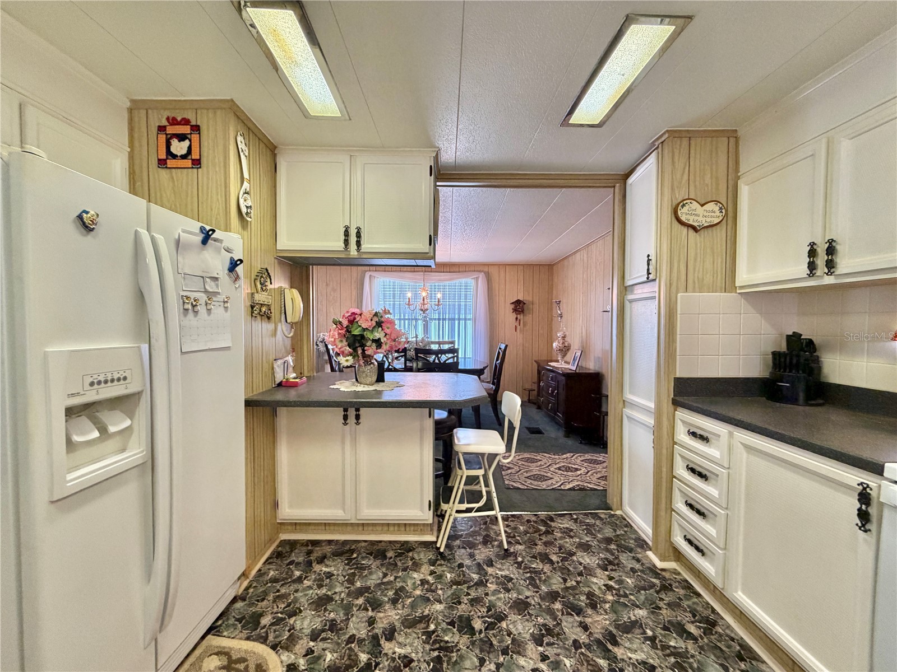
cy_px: 336
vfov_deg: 85.7
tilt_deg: -1.4
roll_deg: -0.1
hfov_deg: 102.1
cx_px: 448
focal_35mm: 14
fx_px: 363
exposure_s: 1/60
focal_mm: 2.22
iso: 250
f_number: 2.2
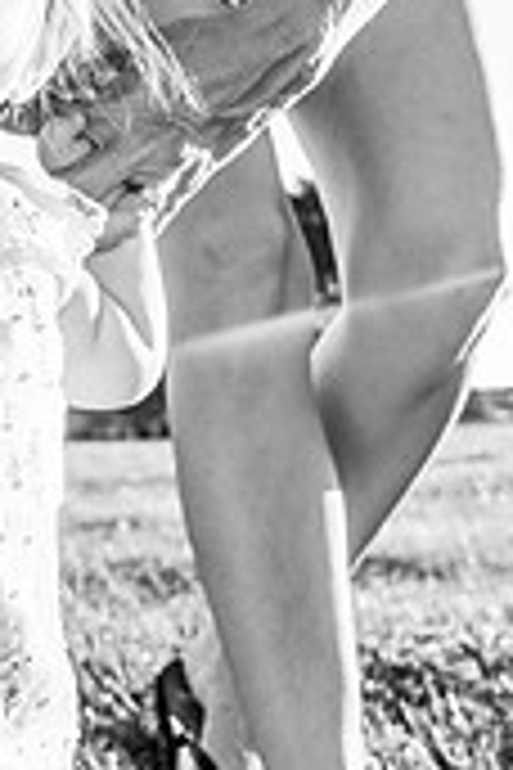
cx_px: -63
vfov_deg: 31.7
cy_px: 279
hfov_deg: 20.5
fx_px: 1347
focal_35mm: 63
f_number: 5
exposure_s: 1/2000
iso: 400
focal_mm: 24
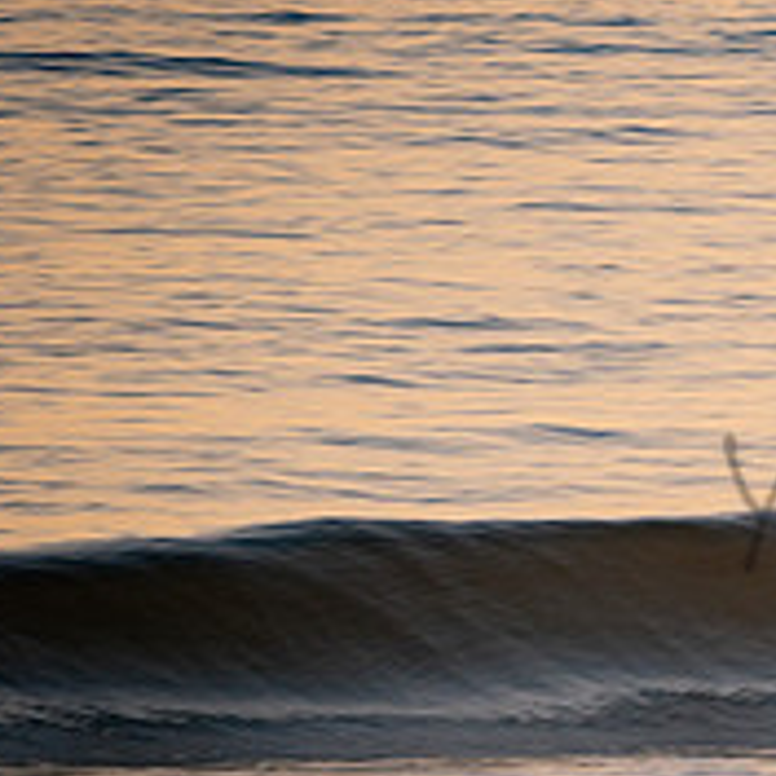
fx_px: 17424
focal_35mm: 687
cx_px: 1428
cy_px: 520
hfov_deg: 2.5
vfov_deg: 2.6
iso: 64
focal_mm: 200
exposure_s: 1/60
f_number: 14
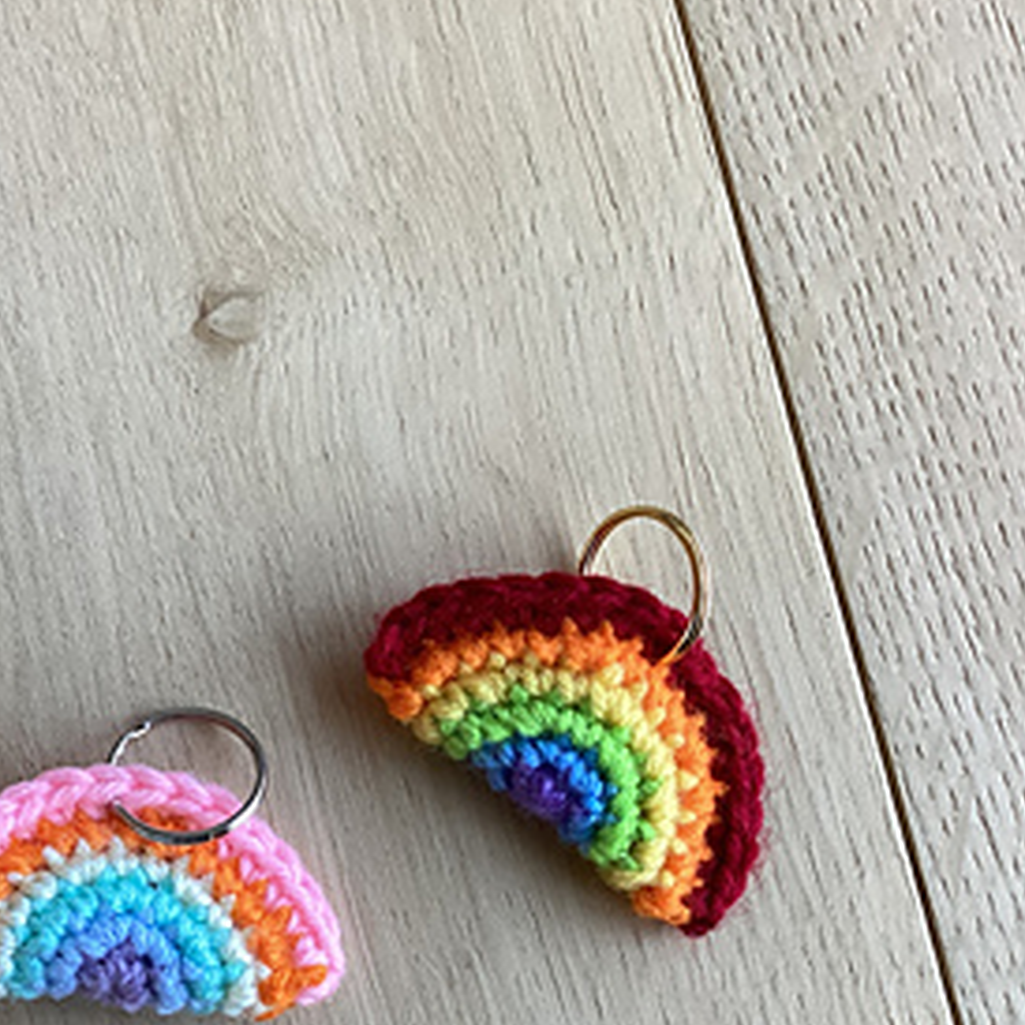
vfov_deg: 33.8
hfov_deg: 32.6
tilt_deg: -85.2
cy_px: 664
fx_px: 1675
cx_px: 142
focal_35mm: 50
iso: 200
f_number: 2.4
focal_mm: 3.3
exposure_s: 1/60
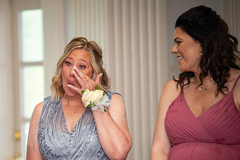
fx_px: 2027
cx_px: 59
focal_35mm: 304
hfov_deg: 6.8
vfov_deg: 4.5
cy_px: 109
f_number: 2.8
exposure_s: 1/125
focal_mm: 200
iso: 800
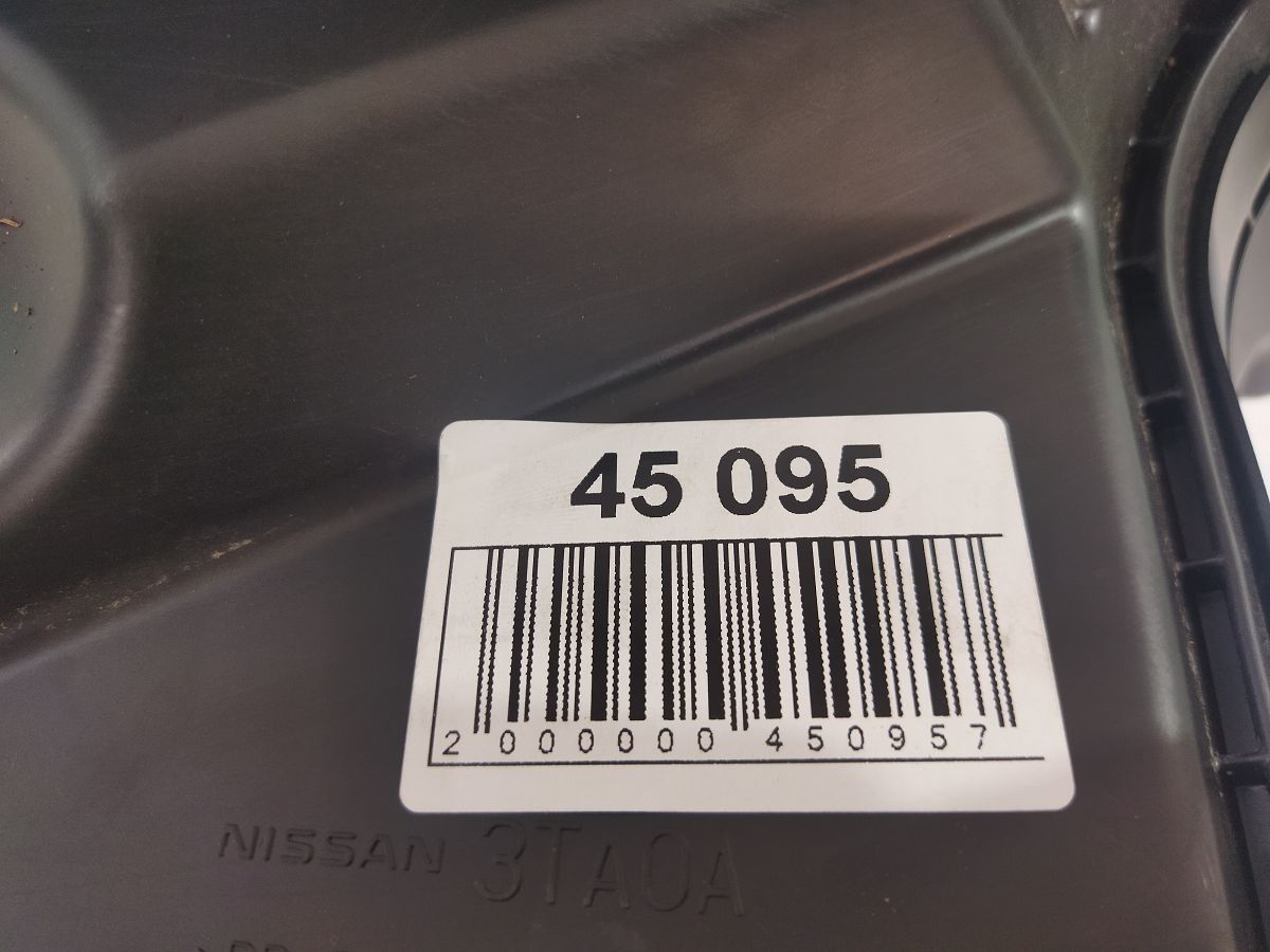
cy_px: 476
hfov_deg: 65.3
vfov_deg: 51.4
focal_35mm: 27
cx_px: 635
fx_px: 991
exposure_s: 1/50
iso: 203
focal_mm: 4.71
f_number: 1.79
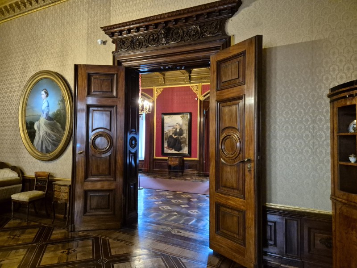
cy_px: 134
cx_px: 178
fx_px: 237
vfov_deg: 58.9
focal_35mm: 23
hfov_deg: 73.9
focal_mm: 5.4
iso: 2500
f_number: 1.8
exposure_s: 1/100
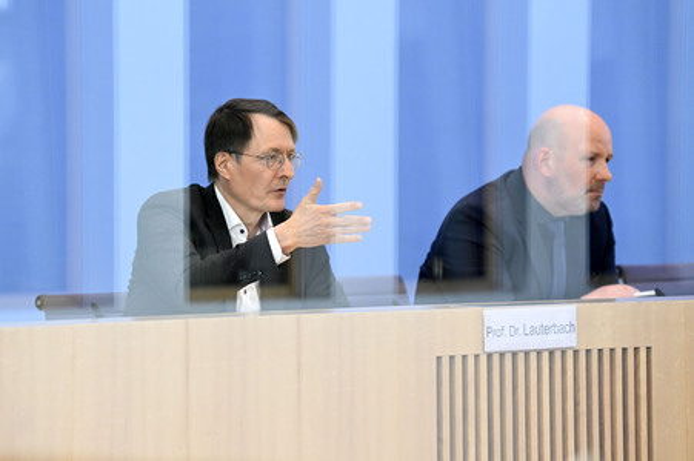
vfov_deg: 6.9
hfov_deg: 10.3
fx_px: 3853
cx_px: 347
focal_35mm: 200
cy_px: 230
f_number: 4.5
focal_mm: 200
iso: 3200
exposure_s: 1/1000
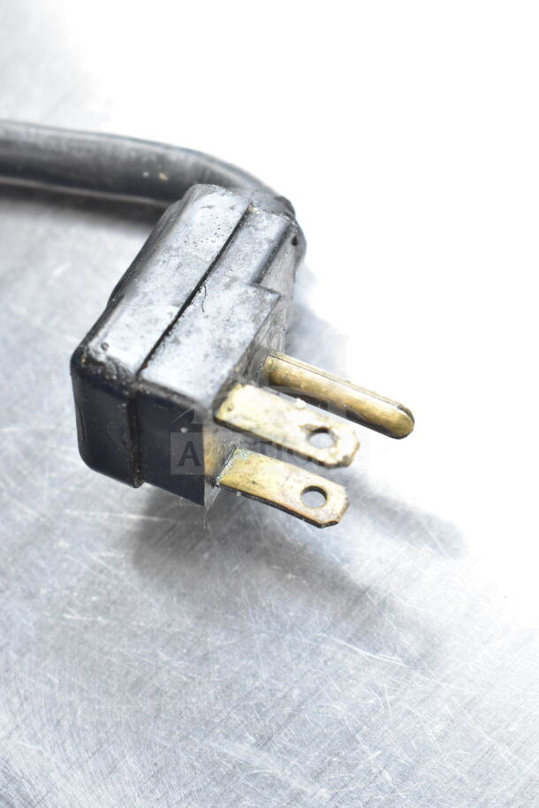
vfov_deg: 24.6
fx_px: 1851
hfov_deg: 16.6
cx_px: 270
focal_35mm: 82
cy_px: 404
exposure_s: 1/160
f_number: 6.3
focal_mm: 55
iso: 1600
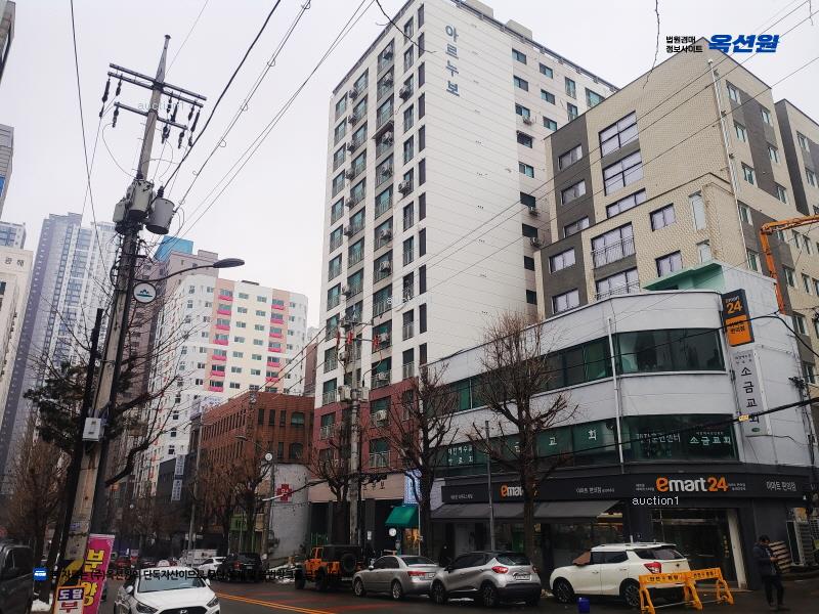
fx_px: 662
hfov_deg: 63.4
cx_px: 410
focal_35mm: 28
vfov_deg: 49.7
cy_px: 307
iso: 101
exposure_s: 1/1195
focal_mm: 4.77
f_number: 1.75
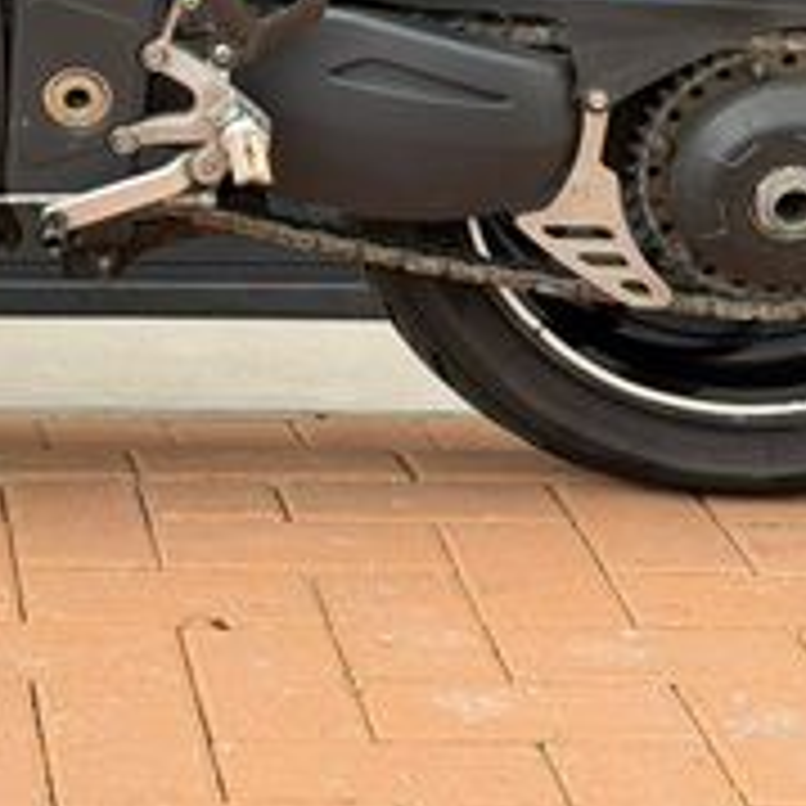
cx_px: -185
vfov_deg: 11.2
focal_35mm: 152
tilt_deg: -6.1
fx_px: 4004
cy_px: -198
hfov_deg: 11.3
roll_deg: -0.3
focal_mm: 6.76
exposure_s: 1/381
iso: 80
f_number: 1.78
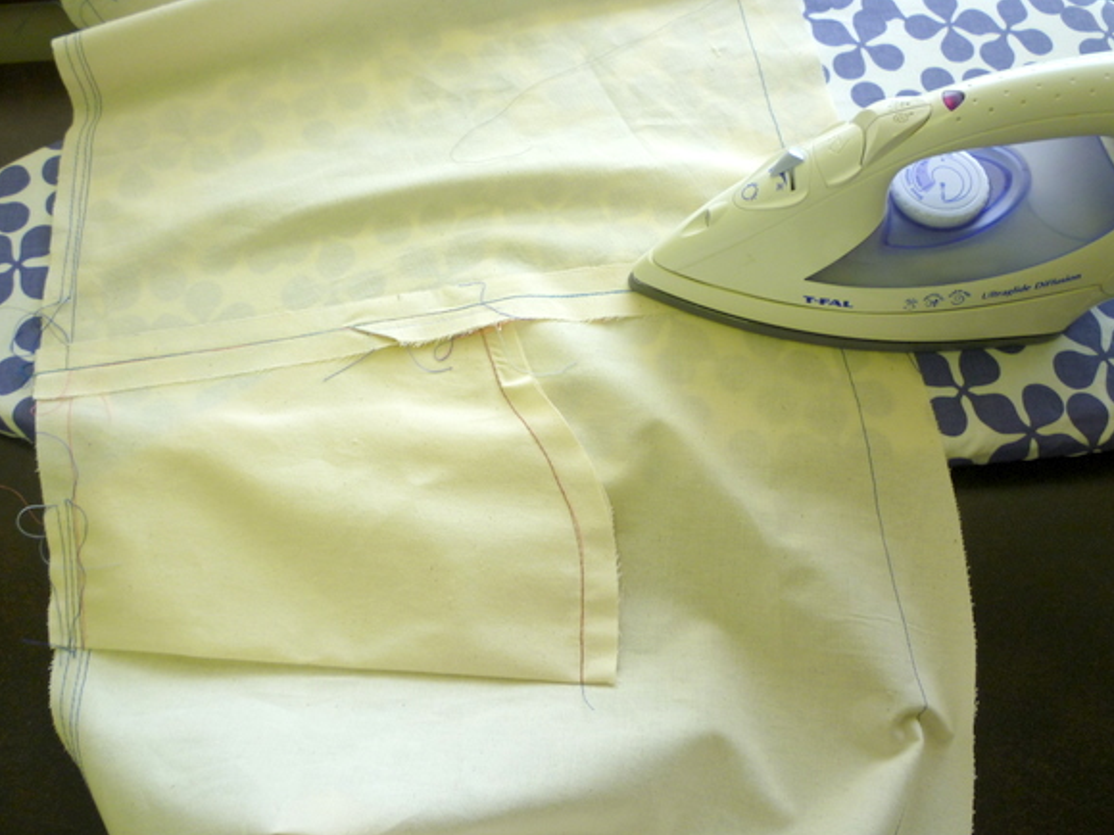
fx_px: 965
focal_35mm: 30
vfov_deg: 46.8
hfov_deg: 60.0
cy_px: 418
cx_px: 572
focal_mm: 5.2
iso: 80
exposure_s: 1/40
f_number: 3.3
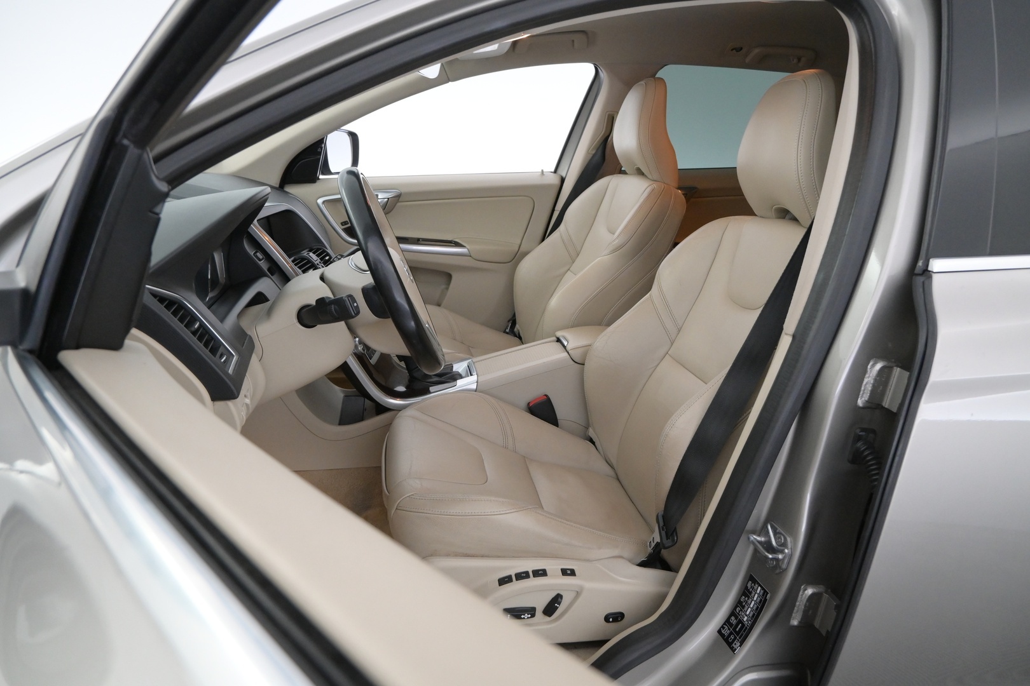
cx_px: 515
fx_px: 687
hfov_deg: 73.7
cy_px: 343
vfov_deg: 53.1
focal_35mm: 24
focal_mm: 16
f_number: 4.5
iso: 2500
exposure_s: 1/80
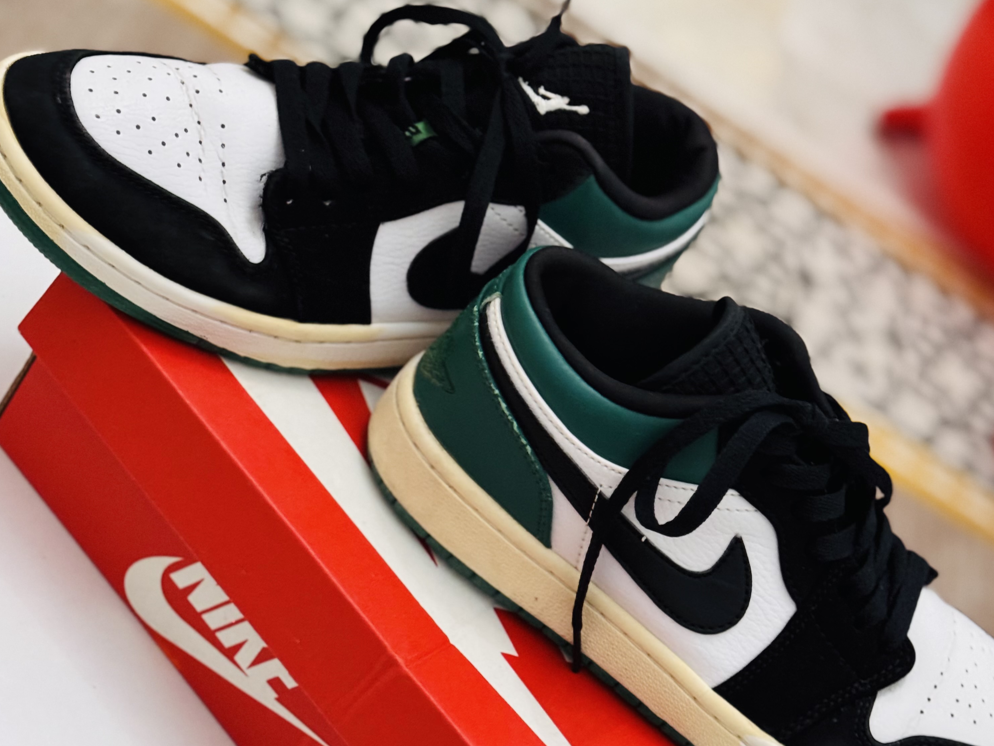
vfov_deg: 22.6
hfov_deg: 29.8
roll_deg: -38.5
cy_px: 372
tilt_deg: -36.4
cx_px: 501
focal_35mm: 65
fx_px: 1867
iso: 1000
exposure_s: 1/20
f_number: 1.78
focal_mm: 6.76
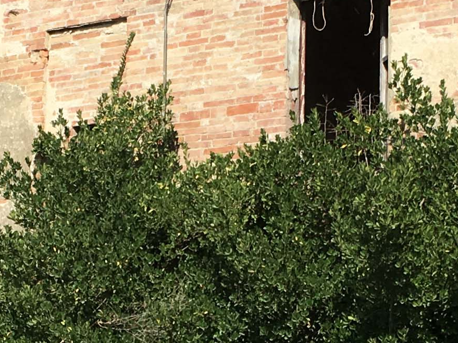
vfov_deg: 11.1
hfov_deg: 14.8
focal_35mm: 133
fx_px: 1759
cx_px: 140
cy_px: 322
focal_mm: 4.15
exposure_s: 1/1972
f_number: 2.2
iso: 25
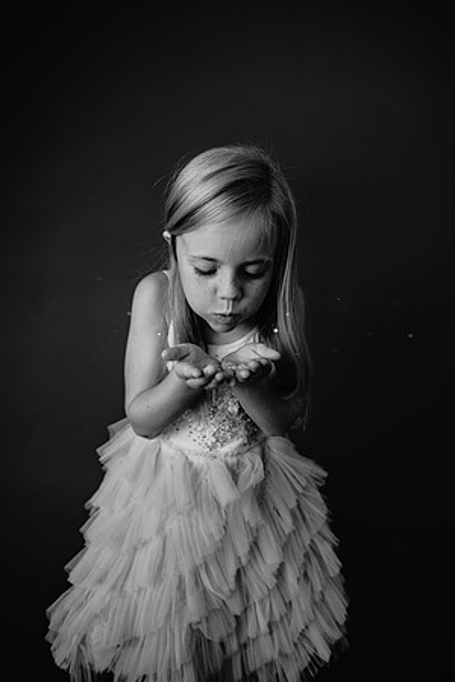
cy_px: 341
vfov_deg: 73.7
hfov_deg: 53.1
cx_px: 228
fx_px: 455
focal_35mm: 24
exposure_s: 1/160
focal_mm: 24
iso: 100
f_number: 2.8
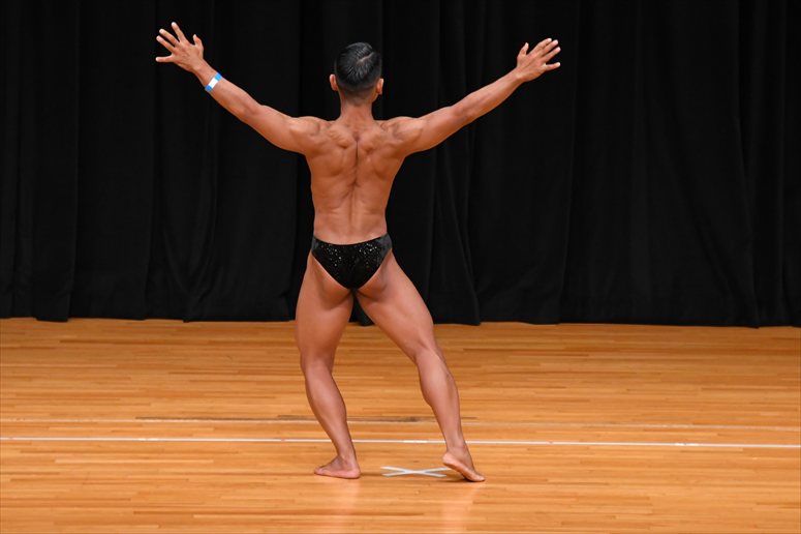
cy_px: 267
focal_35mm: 285
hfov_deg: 7.2
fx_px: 6338
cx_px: 400
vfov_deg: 4.8
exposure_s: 1/400
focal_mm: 190
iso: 3200
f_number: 5.6
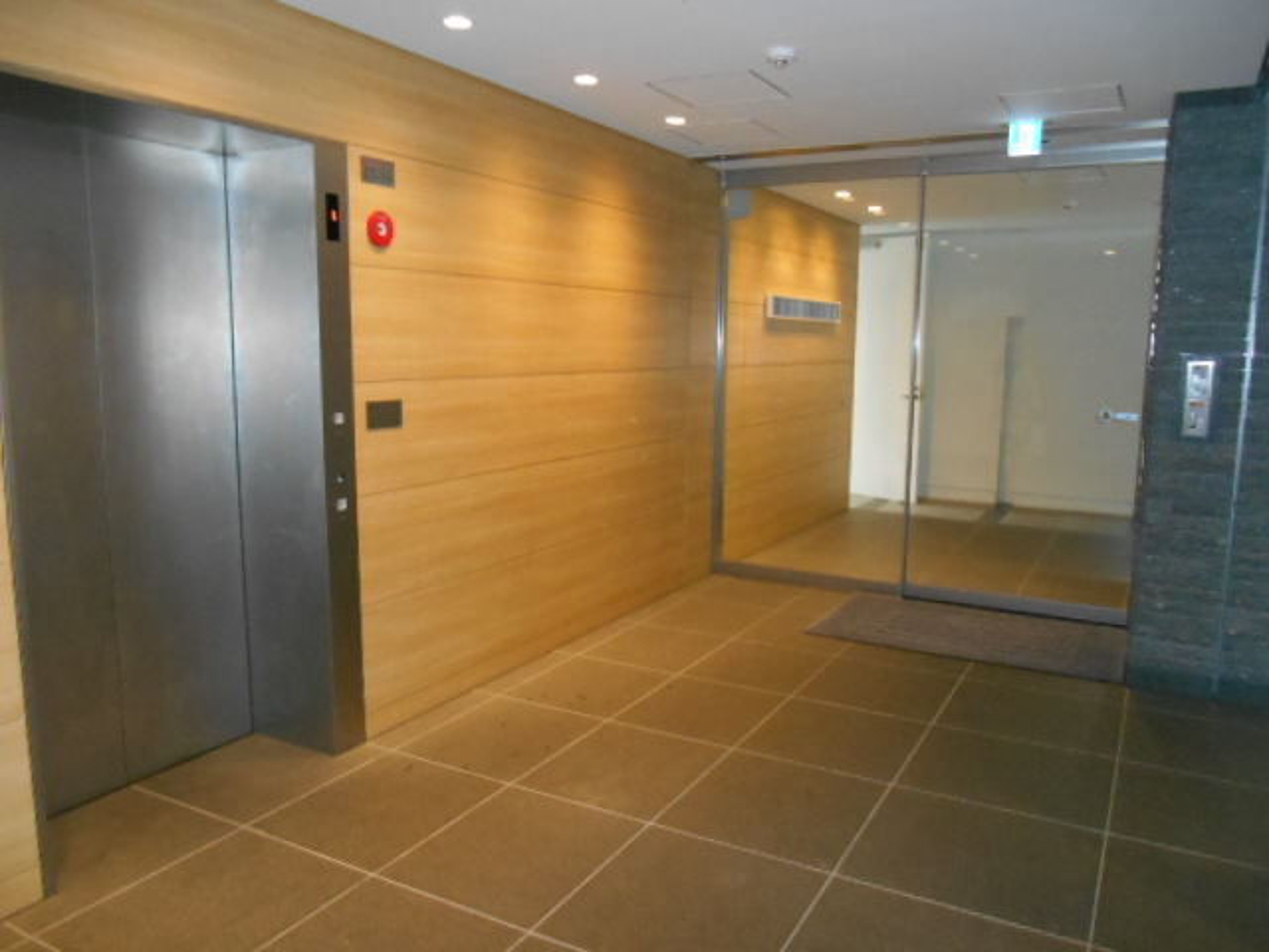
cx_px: 634
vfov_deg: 53.1
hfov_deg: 67.3
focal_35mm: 26
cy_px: 476
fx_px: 953
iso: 800
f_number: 3.4
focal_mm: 4.7
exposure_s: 1/25
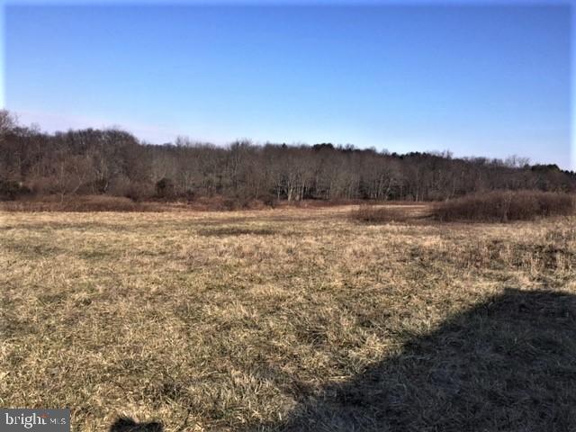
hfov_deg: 61.7
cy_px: 216
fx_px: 483
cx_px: 288
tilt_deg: -5.6
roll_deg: -3.4
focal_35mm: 29
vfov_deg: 48.2
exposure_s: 1/1412
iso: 32
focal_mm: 4.15
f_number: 2.2
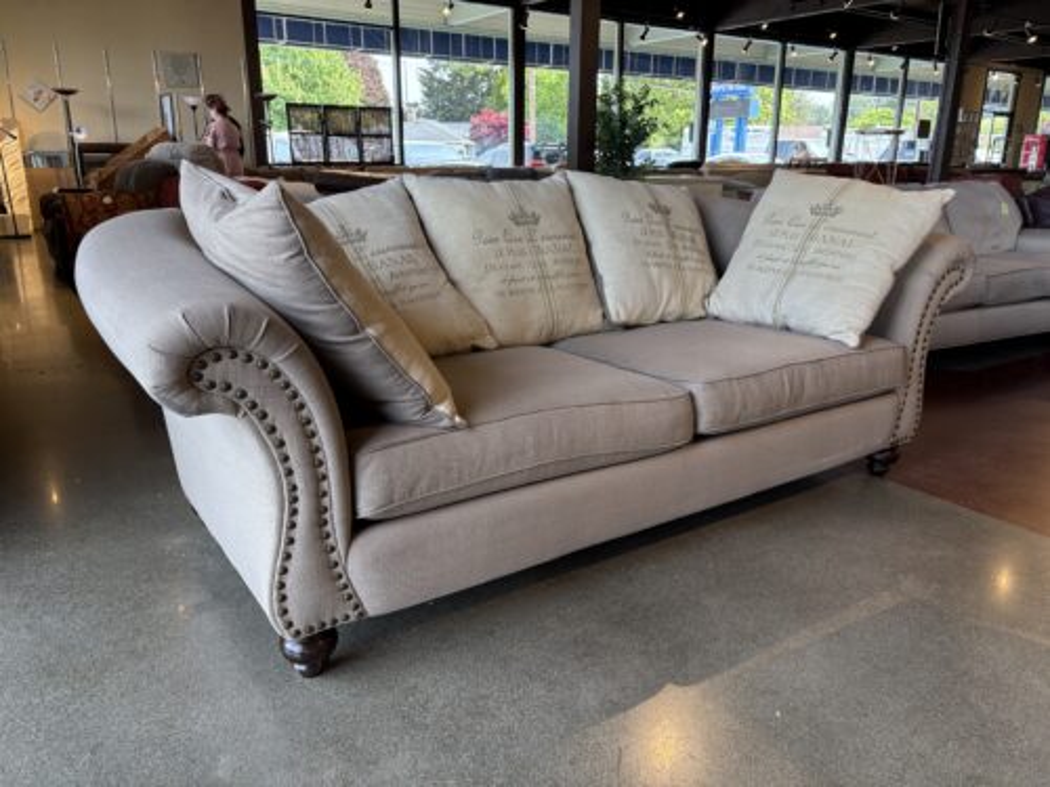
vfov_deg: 53.1
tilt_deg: -15.9
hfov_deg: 67.3
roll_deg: +0.0
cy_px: 394
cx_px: 525
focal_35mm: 26
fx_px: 789
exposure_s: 1/232
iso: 125
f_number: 1.6
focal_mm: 5.96
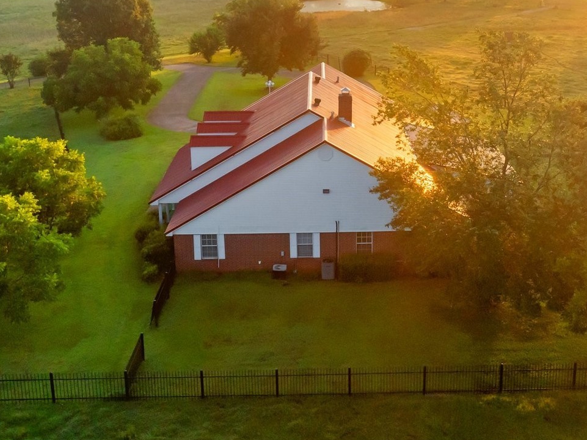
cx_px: 357
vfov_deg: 29.7
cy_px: 103
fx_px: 813
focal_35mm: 48
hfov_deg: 39.5
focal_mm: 12.29
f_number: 9
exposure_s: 1/160
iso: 200
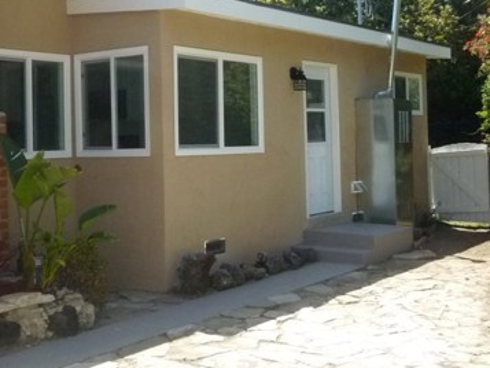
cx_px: 253
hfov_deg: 36.8
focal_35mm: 52
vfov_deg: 28.0
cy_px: 139
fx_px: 736
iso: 400
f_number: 5
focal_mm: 5.2
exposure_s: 1/800
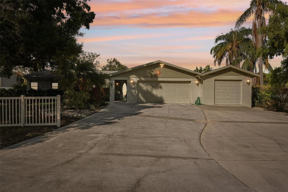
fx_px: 176
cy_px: 96
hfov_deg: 78.6
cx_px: 144
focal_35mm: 22
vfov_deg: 57.2
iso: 400
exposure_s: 1/1500
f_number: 8
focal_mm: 22
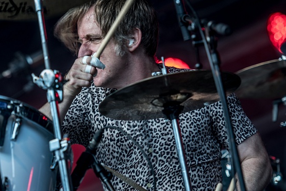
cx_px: 125
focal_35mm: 263
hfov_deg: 7.8
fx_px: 2086
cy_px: 80
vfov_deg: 5.2
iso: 100
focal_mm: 135
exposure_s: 1/100
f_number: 2.8
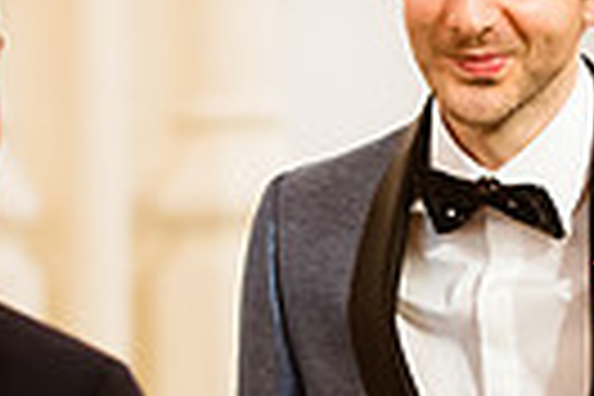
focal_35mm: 488
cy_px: 306
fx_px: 8051
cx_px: 474
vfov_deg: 2.8
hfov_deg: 4.2
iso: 2500
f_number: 2.8
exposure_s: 1/125
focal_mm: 100
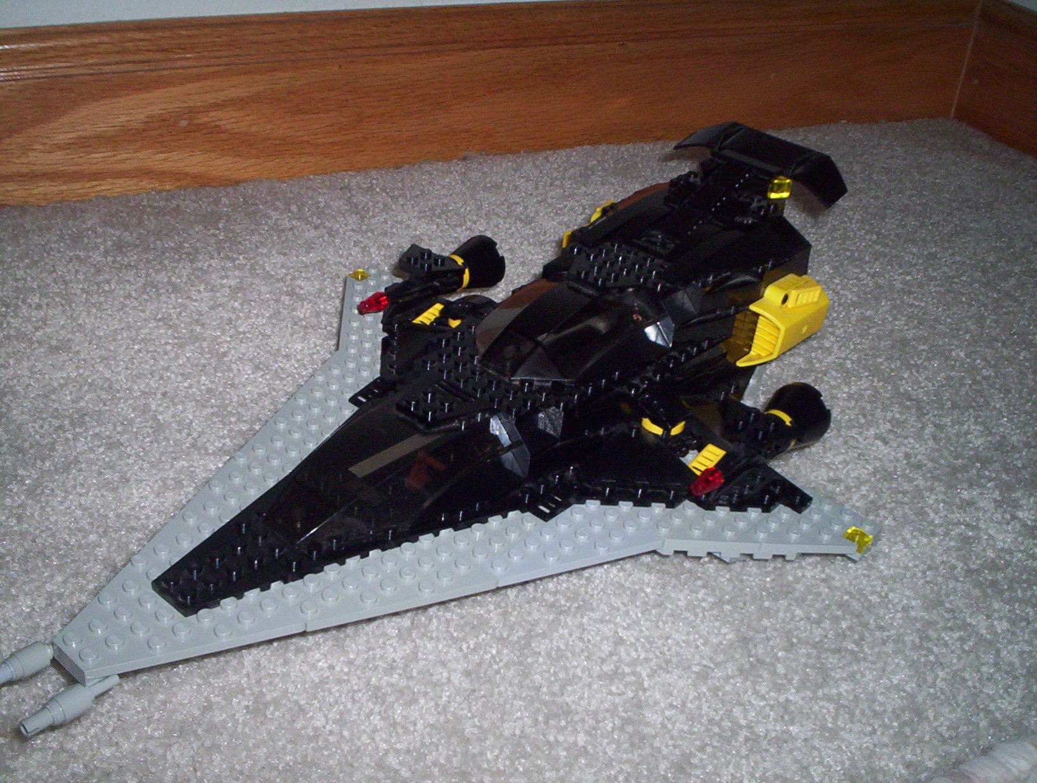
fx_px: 1141
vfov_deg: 37.9
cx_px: 518
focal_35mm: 38
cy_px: 392
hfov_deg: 48.9
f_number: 4.5
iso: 140
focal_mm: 4.99
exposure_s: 1/60
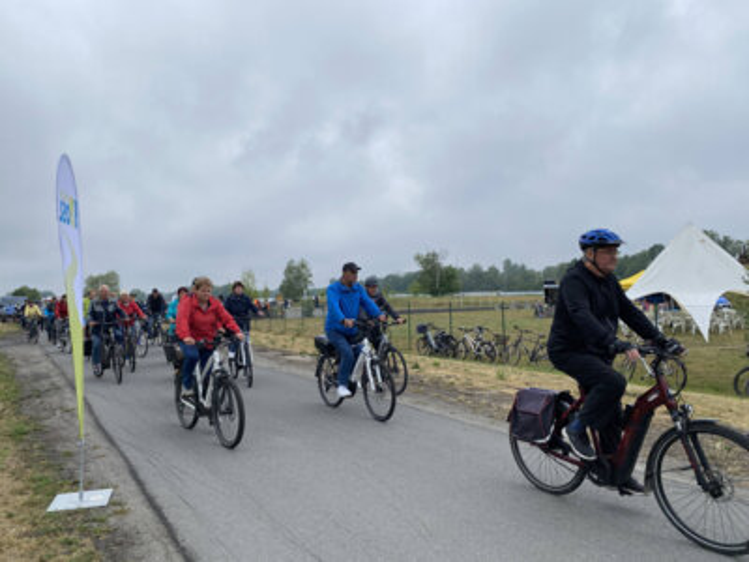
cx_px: 374
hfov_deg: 67.3
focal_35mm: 26
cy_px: 281
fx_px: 563
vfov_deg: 53.1
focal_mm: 4.2
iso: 32
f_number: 1.8
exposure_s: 1/1996
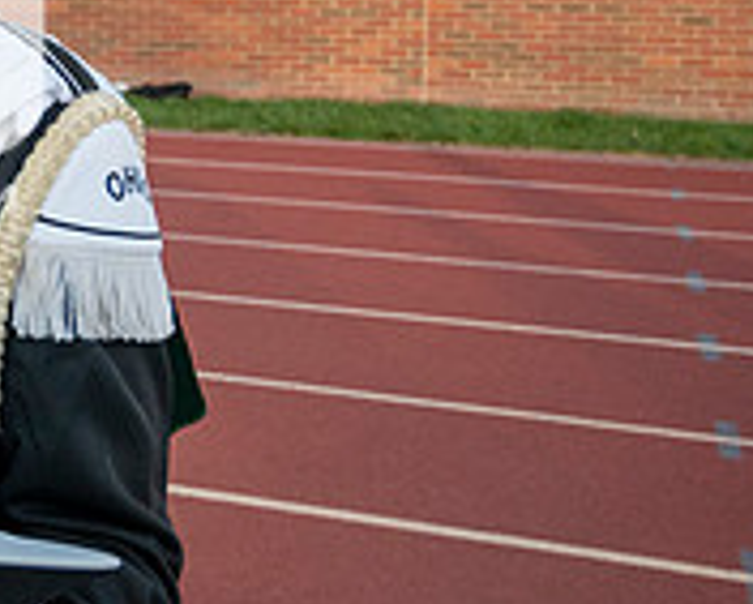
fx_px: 1650
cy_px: 43
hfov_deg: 22.4
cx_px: -278
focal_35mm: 74
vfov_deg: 20.2
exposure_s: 1/3200
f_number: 4
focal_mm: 24
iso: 2000
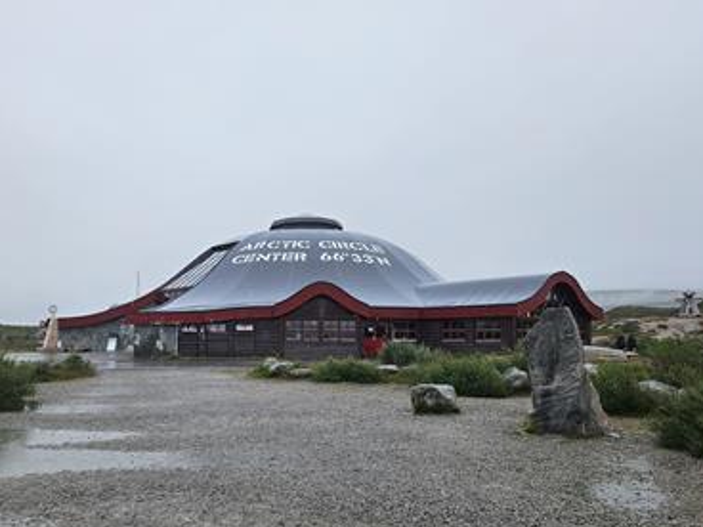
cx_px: 302
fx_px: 609
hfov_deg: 59.7
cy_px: 309
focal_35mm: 30
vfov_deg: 46.6
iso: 25
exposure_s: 1/677
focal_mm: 5.4
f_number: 1.8
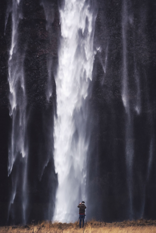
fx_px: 2266
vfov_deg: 5.9
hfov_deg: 3.9
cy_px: 107
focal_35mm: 349
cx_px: 82
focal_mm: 300
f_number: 7.1
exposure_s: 1/125
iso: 320
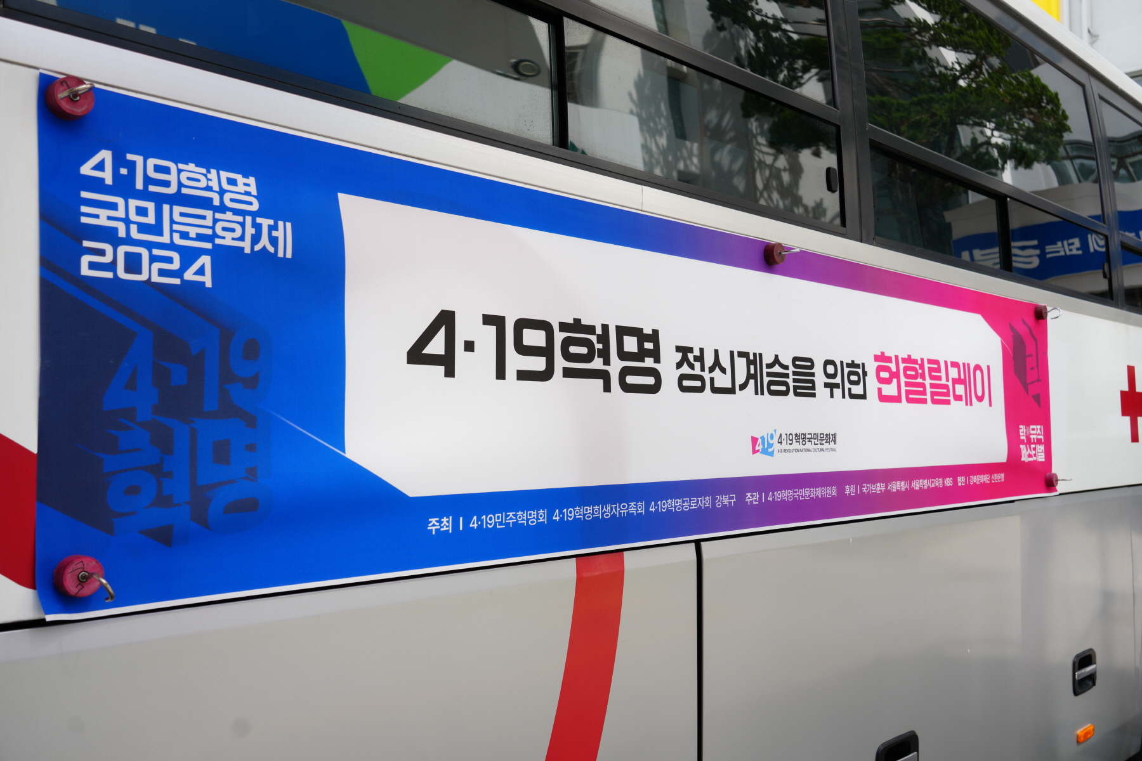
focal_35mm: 32
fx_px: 1015
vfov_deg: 41.1
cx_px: 571
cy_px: 380
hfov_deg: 58.7
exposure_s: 1/200
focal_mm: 32
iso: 160
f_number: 5.6
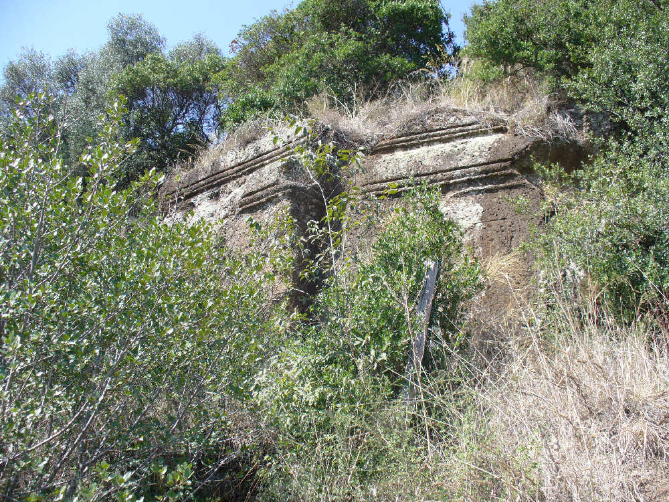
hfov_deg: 50.1
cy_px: 251
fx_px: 715
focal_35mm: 37
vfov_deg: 38.7
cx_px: 334
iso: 80
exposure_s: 1/125
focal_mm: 6.1
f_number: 5.6
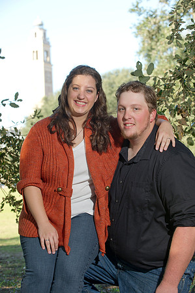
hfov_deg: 15.2
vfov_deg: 22.6
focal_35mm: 90
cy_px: 146
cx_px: 98
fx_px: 733
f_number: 5.6
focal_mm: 90
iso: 200
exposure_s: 1/125
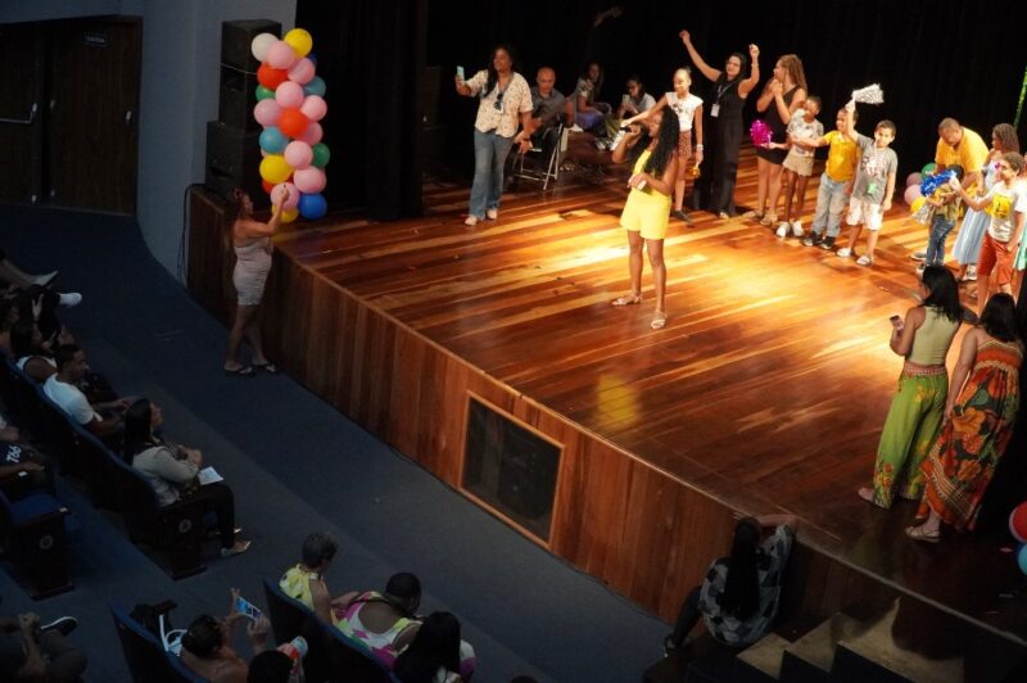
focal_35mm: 46
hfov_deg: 42.4
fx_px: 1325
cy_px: 342
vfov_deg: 28.9
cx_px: 514
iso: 4000
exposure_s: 1/200
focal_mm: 31
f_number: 4
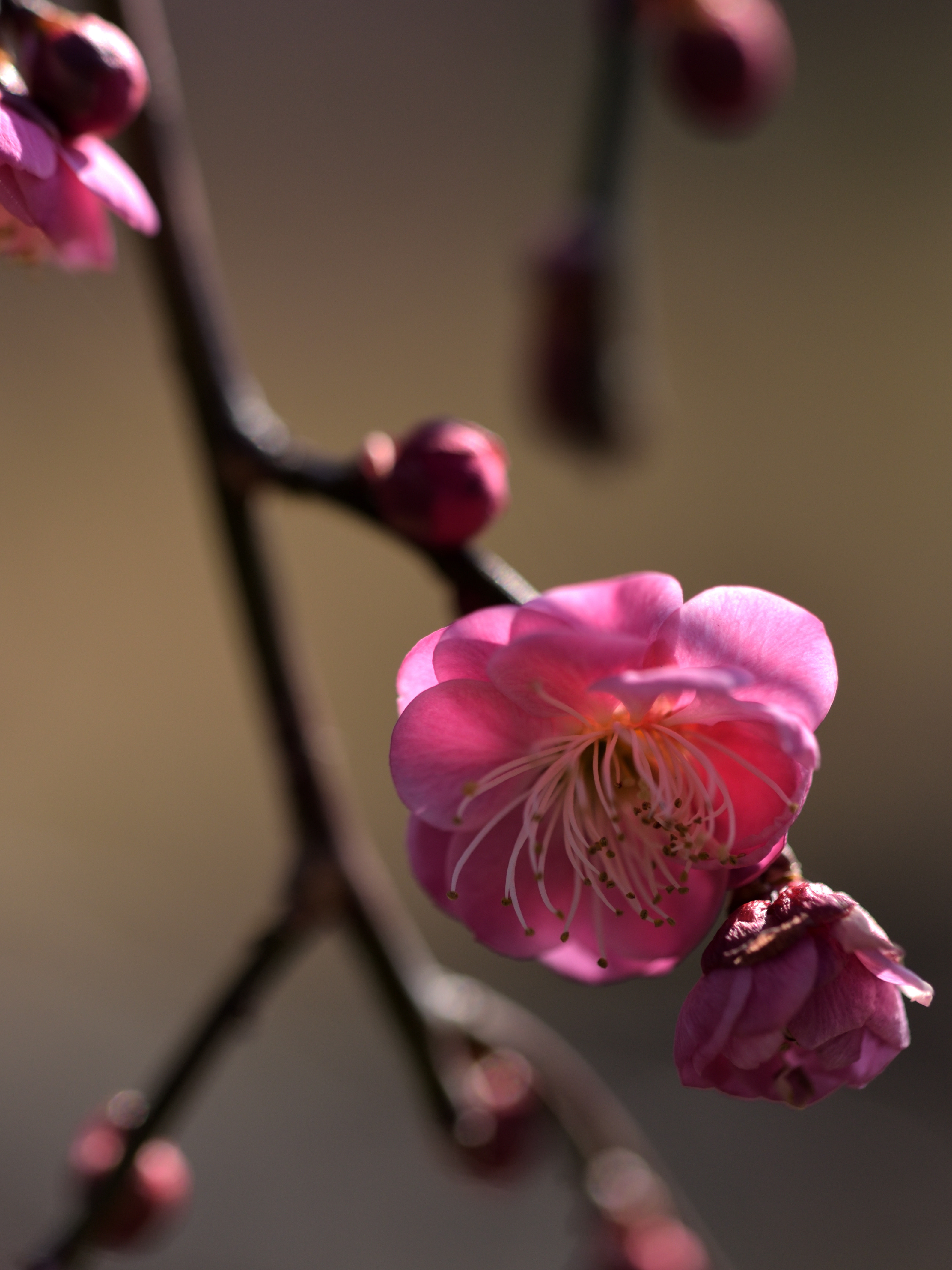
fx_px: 4510
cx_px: 470
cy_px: 578
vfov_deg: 16.0
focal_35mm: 123
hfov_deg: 12.1
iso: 200
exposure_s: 1/4000
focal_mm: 90
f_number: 4
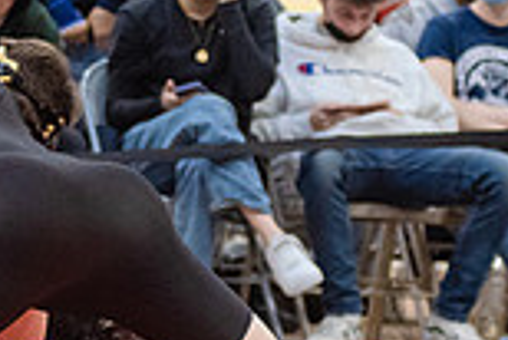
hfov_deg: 6.8
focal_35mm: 301
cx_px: -33
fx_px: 4251
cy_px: 127
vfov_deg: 4.6
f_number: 3.5
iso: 4000
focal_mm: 80
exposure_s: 1/320
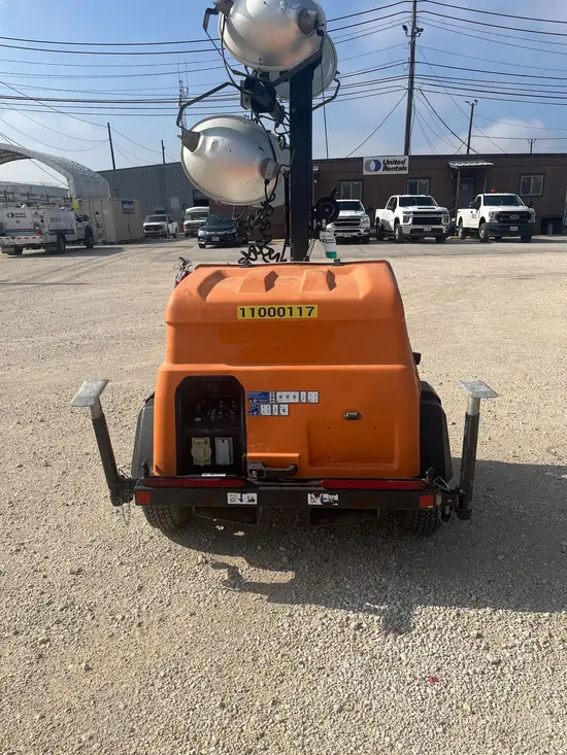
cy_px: 378
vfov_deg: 67.3
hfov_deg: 53.1
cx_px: 284
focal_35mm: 26
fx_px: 568
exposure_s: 1/4854
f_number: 1.6
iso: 50
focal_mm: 5.1
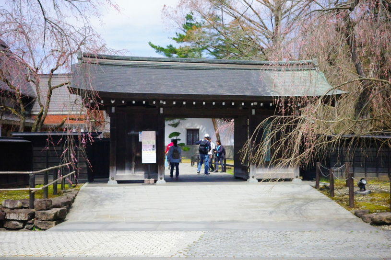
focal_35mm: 40
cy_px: 130
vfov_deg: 33.4
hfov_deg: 48.5
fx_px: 434
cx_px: 196
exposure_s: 1/2500
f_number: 6.3
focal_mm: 26
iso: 5000
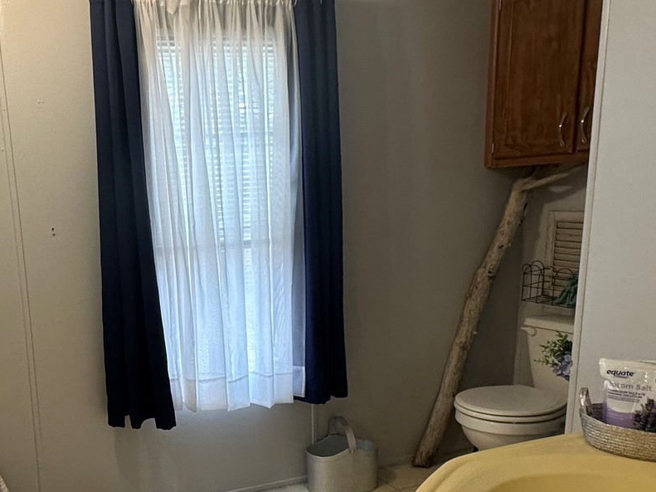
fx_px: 644
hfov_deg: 51.2
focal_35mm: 34
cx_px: 149
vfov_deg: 41.2
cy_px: 331
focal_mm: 2.22
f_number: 2.2
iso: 200
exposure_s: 1/120
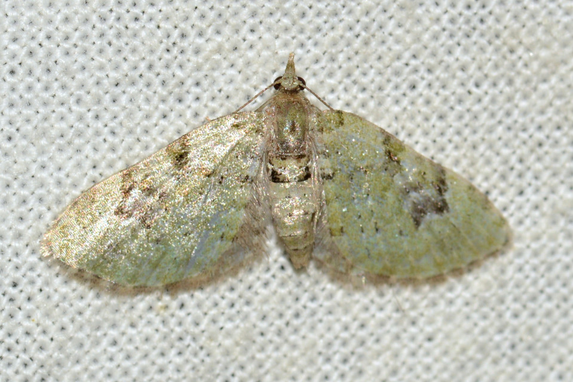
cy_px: 191
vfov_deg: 9.2
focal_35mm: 150
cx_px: 286
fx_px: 2388
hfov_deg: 13.7
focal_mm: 100
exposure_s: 1/200
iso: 100
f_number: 18
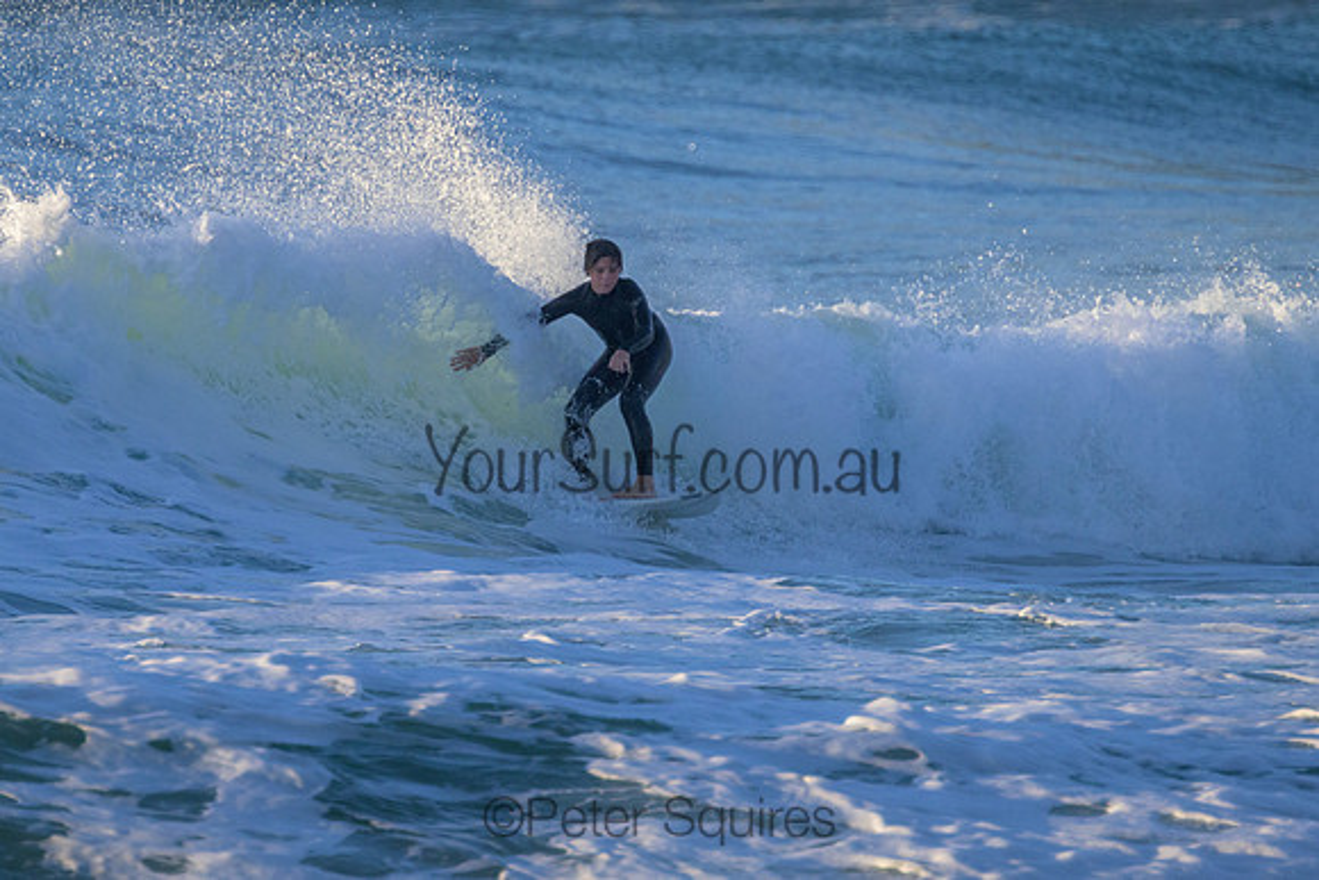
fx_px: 40076
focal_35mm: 1094
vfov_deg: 1.3
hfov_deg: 1.9
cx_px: 545
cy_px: 359
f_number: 11
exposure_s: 1/1000
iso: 2000
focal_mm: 800
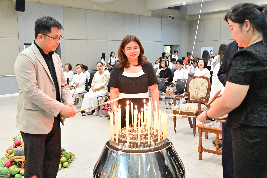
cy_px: 89
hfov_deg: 50.7
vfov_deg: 35.0
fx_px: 282
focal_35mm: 38
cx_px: 134
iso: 20000
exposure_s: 1/160
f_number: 5.6
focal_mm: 38
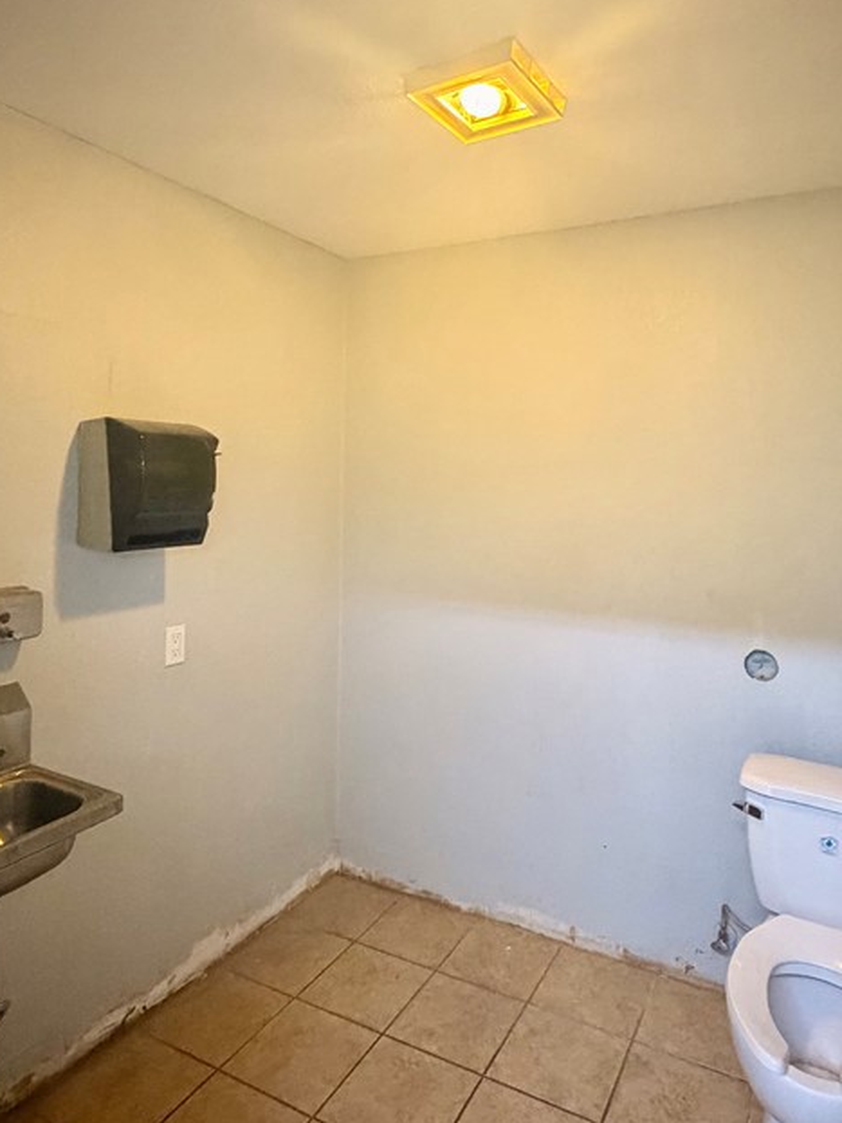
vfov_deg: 73.5
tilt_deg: +0.7
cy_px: 478
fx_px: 746
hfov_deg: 58.8
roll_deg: -1.1
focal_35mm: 23
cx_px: 438
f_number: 2.2
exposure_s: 1/40
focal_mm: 2.22
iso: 1000
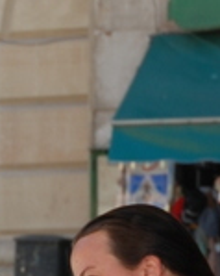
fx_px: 3153
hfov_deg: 3.9
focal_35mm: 387
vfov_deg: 5.0
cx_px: -396
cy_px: 439
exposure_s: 1/125
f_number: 4.5
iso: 100
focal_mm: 40
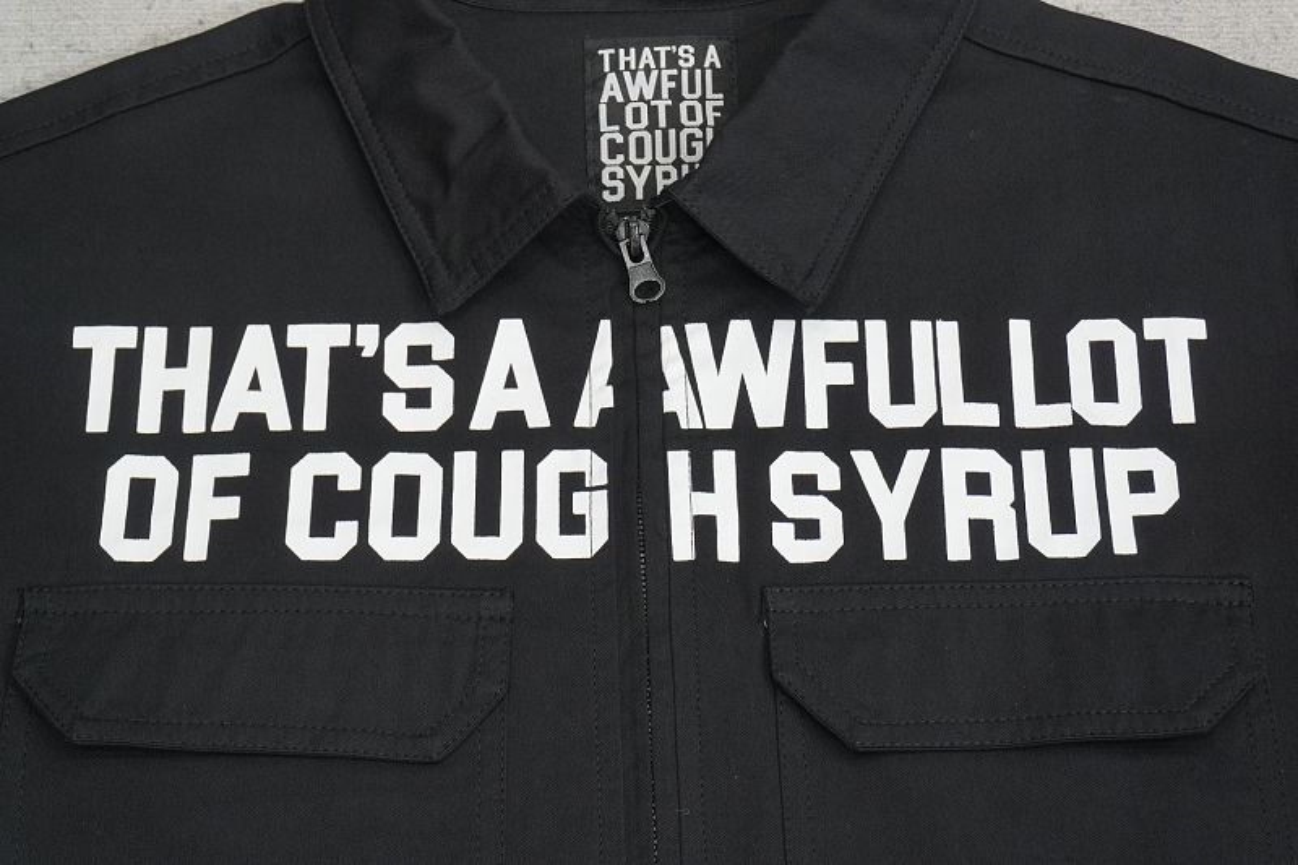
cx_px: 649
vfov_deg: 19.7
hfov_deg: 29.2
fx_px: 2487
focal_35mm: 69
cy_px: 432
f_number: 8
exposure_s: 1/160
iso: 1000
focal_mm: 46
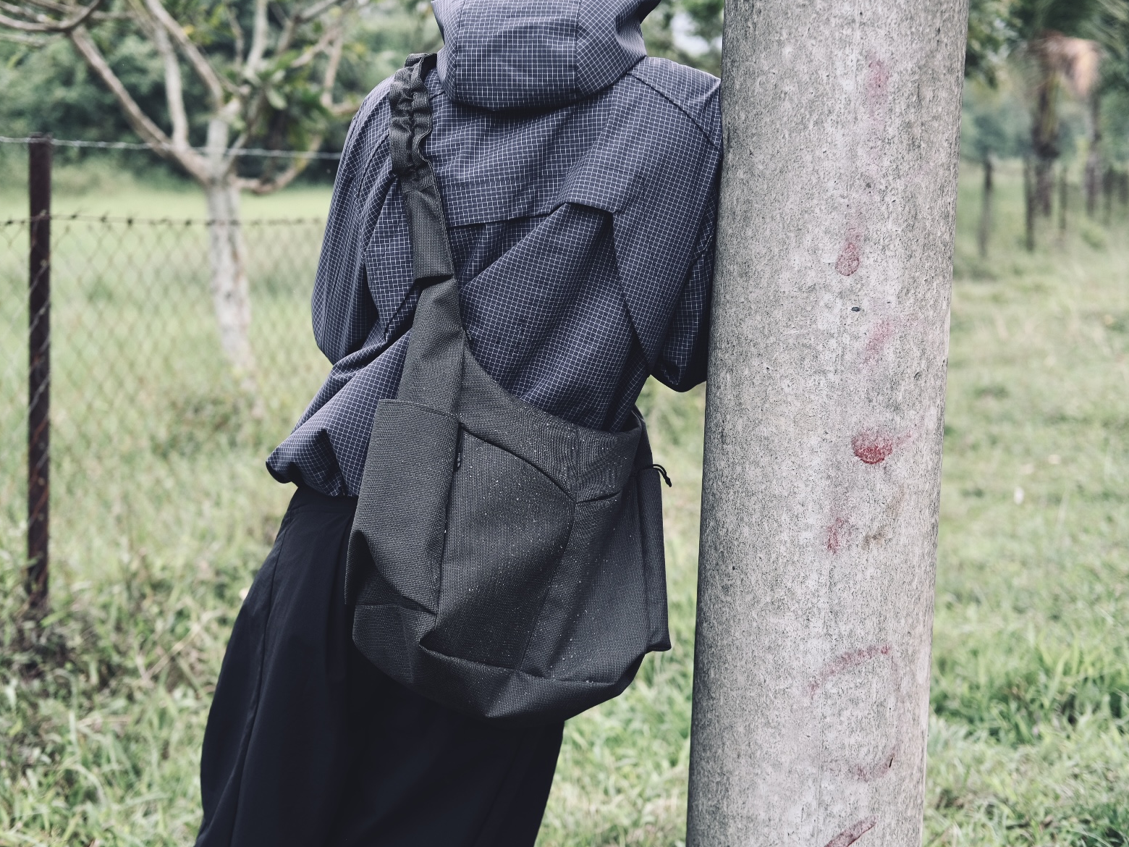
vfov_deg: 25.2
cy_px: 420
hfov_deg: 33.2
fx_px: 1892
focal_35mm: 58
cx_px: 504
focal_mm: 35
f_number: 2.5
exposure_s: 1/250
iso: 320
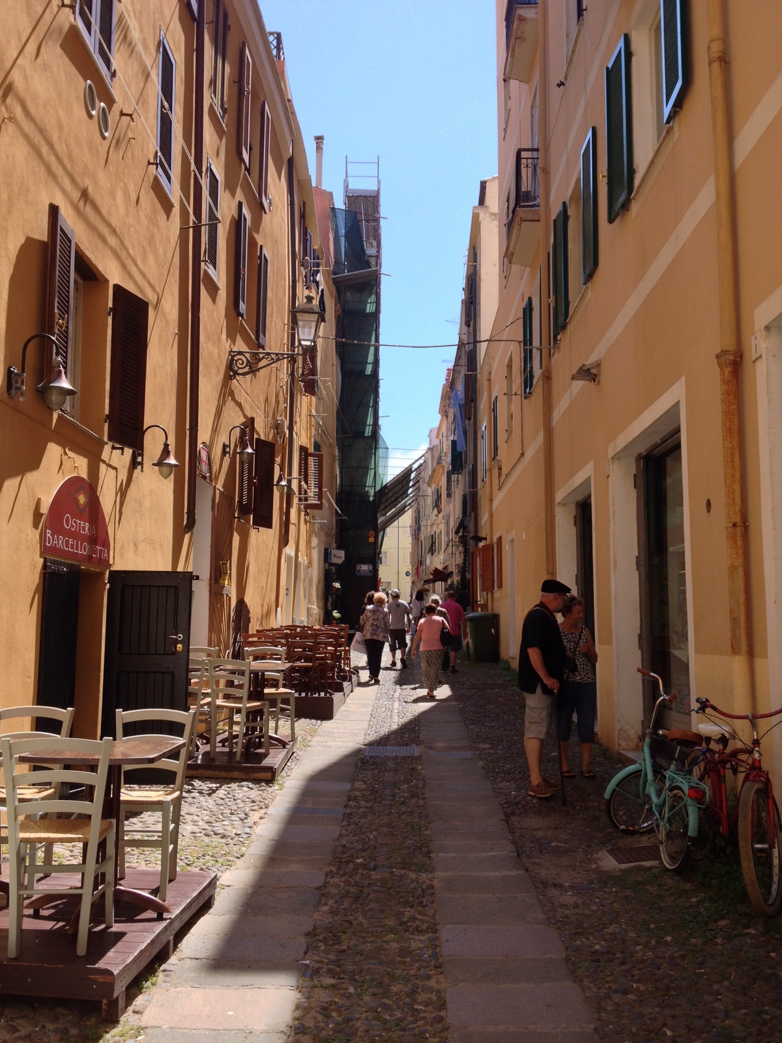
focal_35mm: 35
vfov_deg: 52.6
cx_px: 391
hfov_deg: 40.7
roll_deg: +1.1
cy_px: 522
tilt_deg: +4.2
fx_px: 1054
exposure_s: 1/726
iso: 50
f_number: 2.4
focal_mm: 4.28
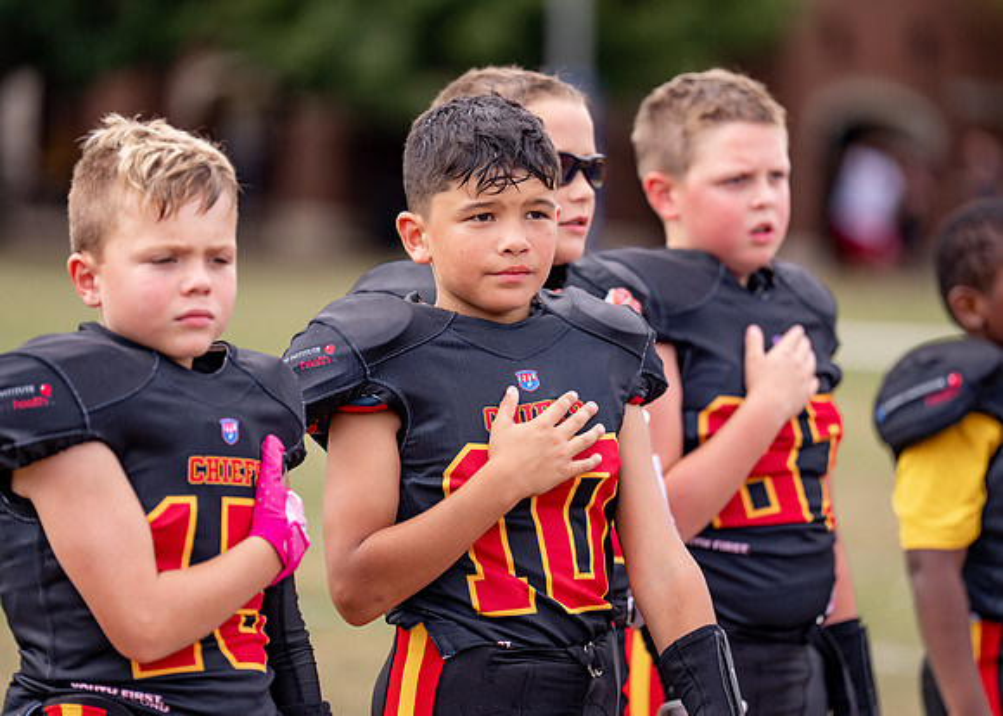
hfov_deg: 9.4
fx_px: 6073
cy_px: 358
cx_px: 502
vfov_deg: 6.7
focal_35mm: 213
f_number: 2.8
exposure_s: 1/1000
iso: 100
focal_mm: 200
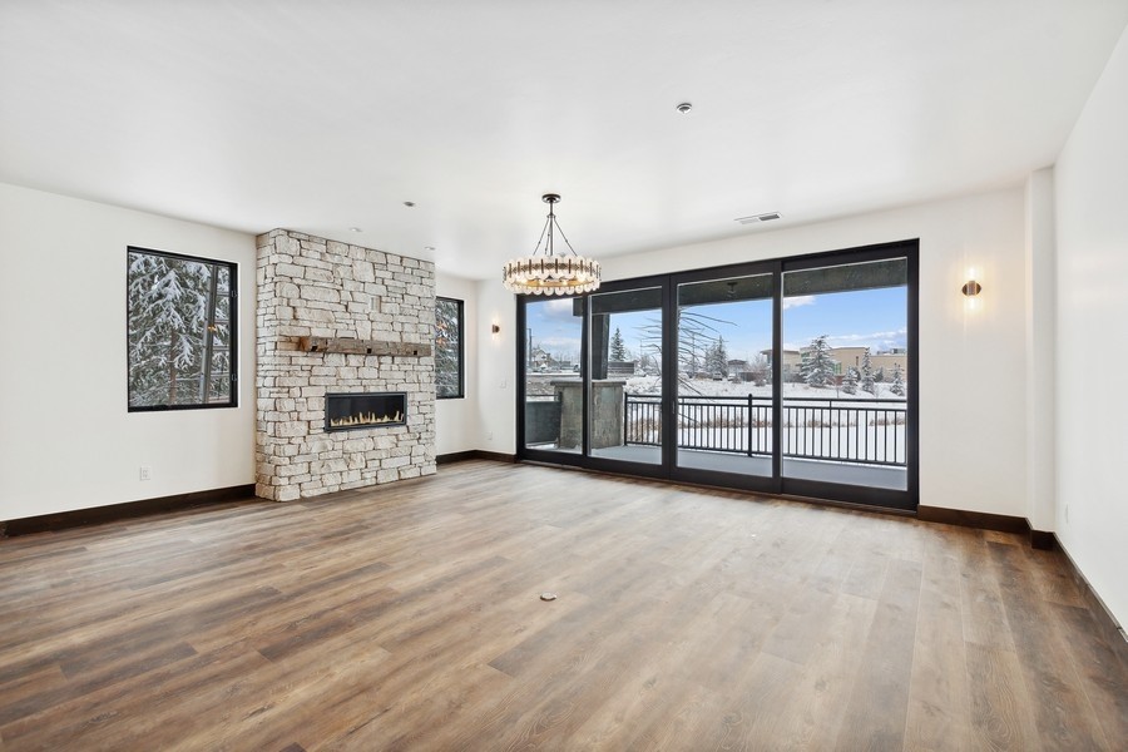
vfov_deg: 77.3
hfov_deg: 100.4
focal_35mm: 15
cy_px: 376
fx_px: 470
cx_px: 564
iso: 200
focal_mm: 10
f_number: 6.3
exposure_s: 1/125
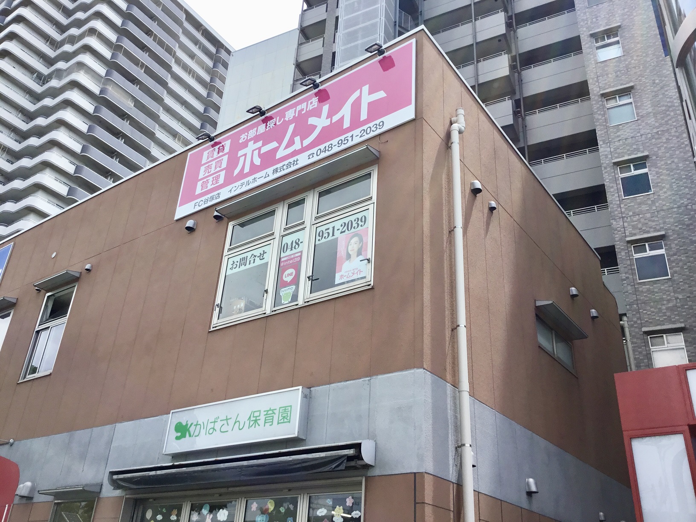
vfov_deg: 45.4
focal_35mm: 31
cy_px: 261
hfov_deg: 58.4
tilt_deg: +27.8
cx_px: 348
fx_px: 623
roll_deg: -4.2
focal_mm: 3.3
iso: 25
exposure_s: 1/916
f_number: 2.4
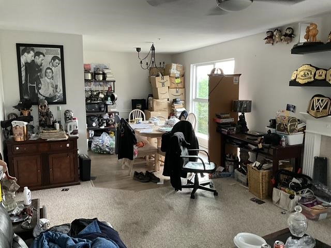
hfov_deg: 61.7
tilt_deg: -10.1
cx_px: 166
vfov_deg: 48.2
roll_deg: -0.2
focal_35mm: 29
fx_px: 277
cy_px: 124
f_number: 1.8
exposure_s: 1/60
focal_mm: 3
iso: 125
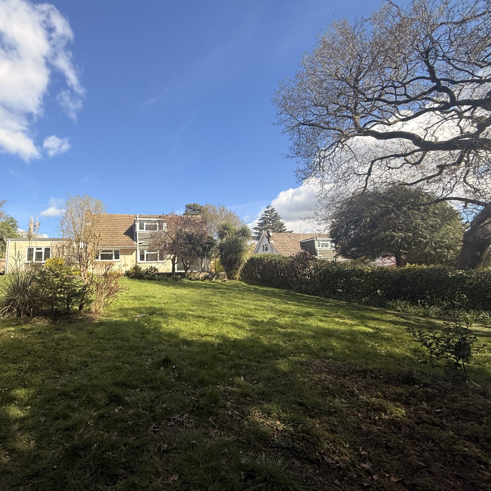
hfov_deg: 81.9
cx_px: 176
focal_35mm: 17
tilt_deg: +9.3
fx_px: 273
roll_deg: +1.2
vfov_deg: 84.0
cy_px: 242
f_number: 2.2
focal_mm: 2.22
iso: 50
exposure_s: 1/1399
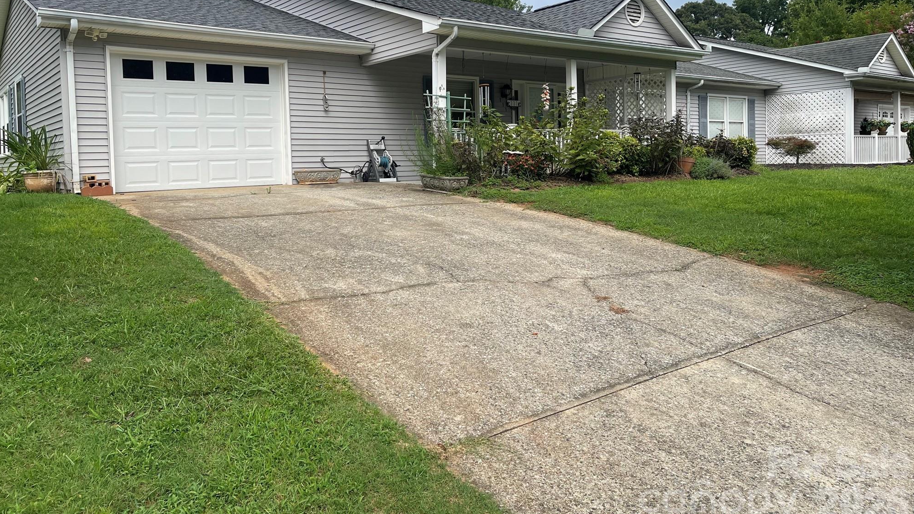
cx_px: 445
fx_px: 679
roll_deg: +1.3
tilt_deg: -2.3
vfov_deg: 41.1
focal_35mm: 28
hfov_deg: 67.9
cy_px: 184
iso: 32
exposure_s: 1/2336
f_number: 1.6
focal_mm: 5.1
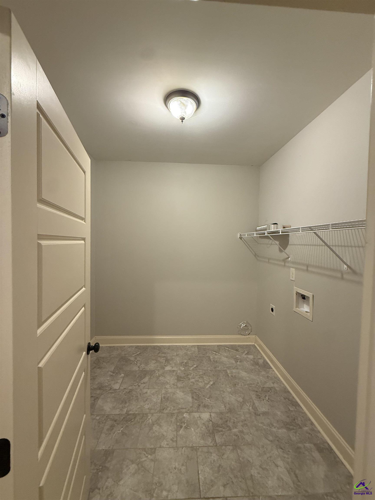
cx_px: 188
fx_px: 202
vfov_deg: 102.1
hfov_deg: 85.7
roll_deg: -1.6
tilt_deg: -0.7
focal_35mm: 14
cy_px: 250
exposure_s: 1/60
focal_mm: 2.22
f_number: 2.2
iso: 400
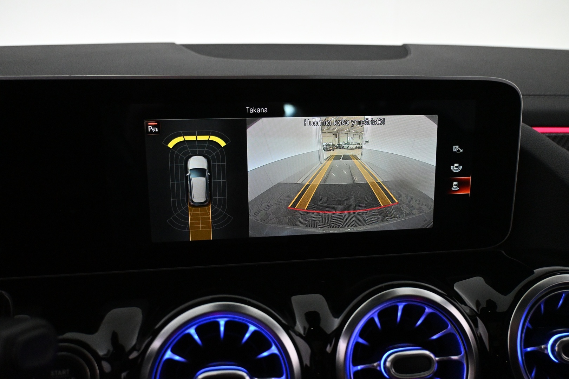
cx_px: 284
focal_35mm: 31
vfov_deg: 42.6
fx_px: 486
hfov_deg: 60.7
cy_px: 190
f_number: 3.8
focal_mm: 20.5
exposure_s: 1/160
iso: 4000
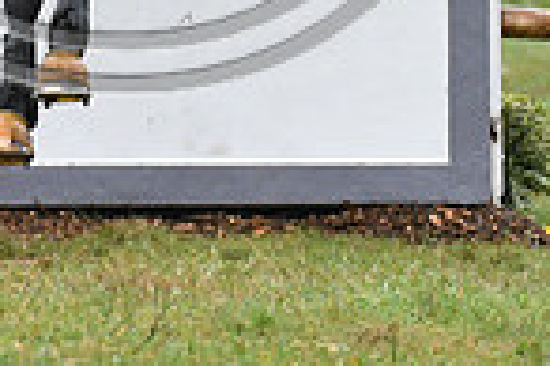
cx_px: 83
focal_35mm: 1435
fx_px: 21899
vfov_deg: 1.0
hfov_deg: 1.4
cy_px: -345
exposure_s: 1/1250
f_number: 4.5
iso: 1800
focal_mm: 240
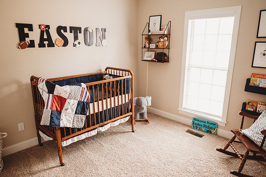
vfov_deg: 51.0
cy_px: 89
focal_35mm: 25
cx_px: 137
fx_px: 186
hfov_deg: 71.1
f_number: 2.2
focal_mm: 24
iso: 1600
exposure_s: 1/160
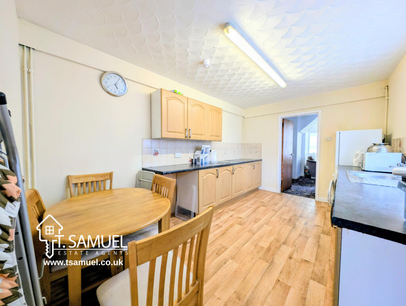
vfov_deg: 94.6
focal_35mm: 12
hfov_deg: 110.5
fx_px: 141
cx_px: 203
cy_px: 153
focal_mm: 2.23
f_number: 1.95
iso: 52
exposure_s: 1/47.1
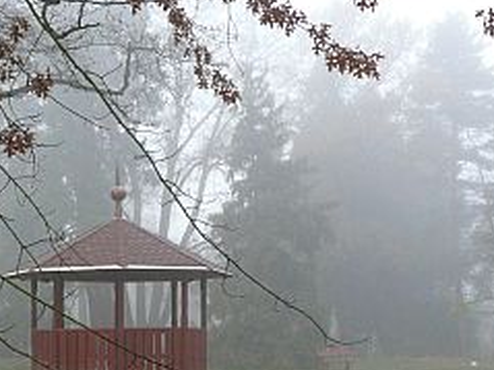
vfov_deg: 21.7
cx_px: 130
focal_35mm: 66
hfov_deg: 29.0
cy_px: 339
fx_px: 941
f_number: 4
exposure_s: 1/100
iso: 100
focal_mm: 7.4
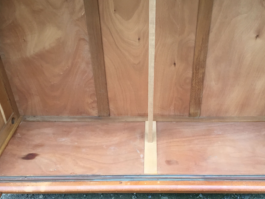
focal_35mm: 38
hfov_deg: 48.9
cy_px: 111
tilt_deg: -34.5
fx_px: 291
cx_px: 149
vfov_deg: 37.7
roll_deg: -0.8
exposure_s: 1/33
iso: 40
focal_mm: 4.15
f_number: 2.2
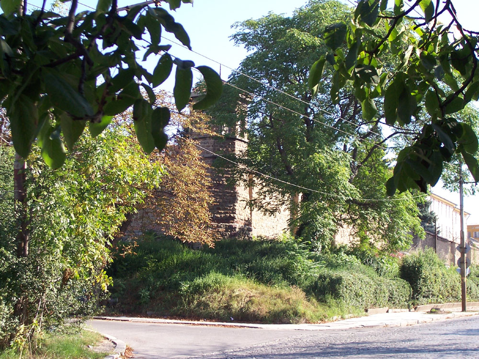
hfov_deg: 29.4
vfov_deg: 22.3
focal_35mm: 66
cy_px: 180
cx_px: 240
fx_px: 913
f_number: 4
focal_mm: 10.8
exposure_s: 1/250
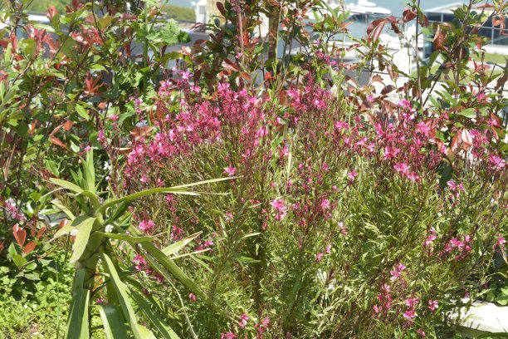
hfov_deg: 18.3
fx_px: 1580
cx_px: 254
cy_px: 170
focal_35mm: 112
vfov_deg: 12.2
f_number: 16
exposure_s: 1/1000
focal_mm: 112
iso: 5000
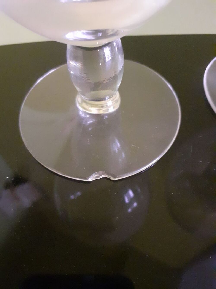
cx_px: 108
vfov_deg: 65.3
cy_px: 144
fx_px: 225
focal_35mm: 27
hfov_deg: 51.4
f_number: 1.9
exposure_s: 1/20
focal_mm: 3.6
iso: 1000
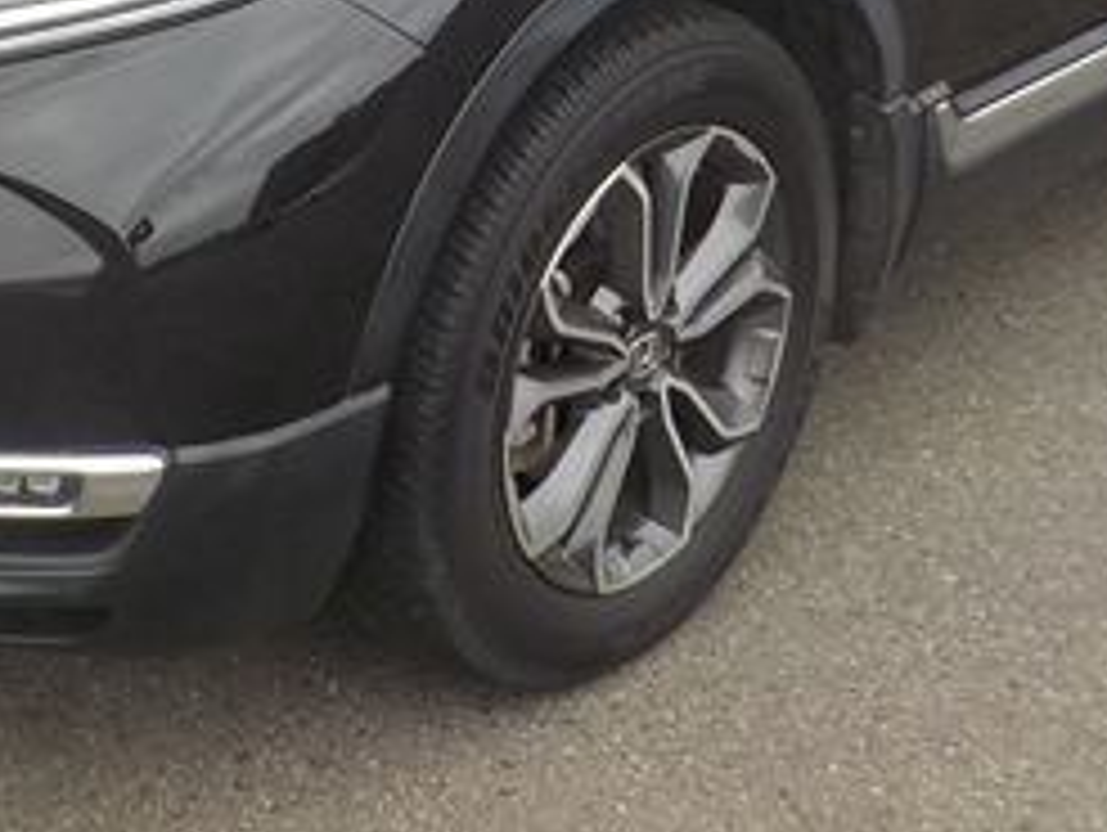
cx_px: 454
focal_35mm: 78
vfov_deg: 18.2
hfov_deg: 25.0
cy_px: -99
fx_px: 2497
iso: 125
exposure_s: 1/500
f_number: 3.3
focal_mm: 4.1
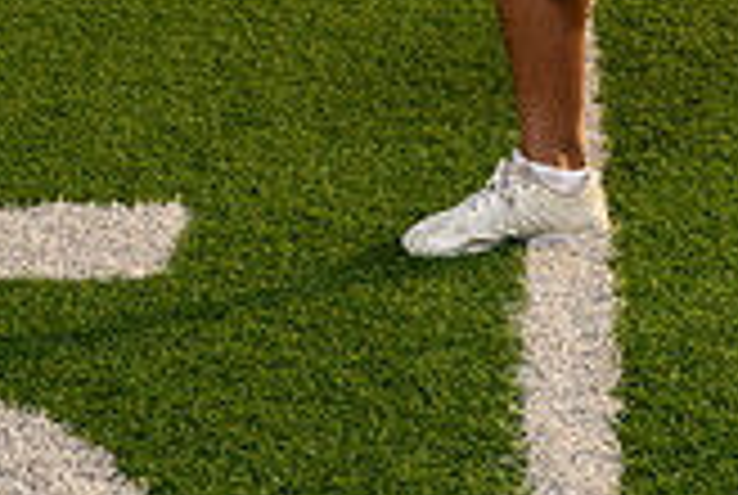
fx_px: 2588
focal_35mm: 126
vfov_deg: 10.1
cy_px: -508
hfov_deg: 16.2
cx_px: 396
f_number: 8
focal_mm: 46
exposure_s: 1/250
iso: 100
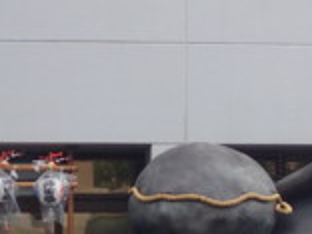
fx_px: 2208
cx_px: 322
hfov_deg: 8.0
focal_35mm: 245
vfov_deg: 6.0
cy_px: 252
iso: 200
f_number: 4.5
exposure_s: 1/320
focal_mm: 15.41
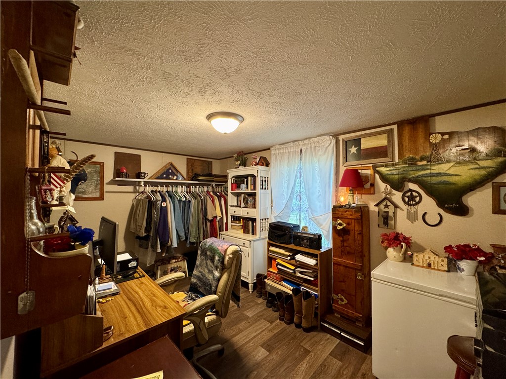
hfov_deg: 102.1
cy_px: 190
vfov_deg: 85.7
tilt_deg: +1.0
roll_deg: -0.5
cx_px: 253
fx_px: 205
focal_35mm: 14
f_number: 2.2
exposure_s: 1/60
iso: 400
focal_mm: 2.22
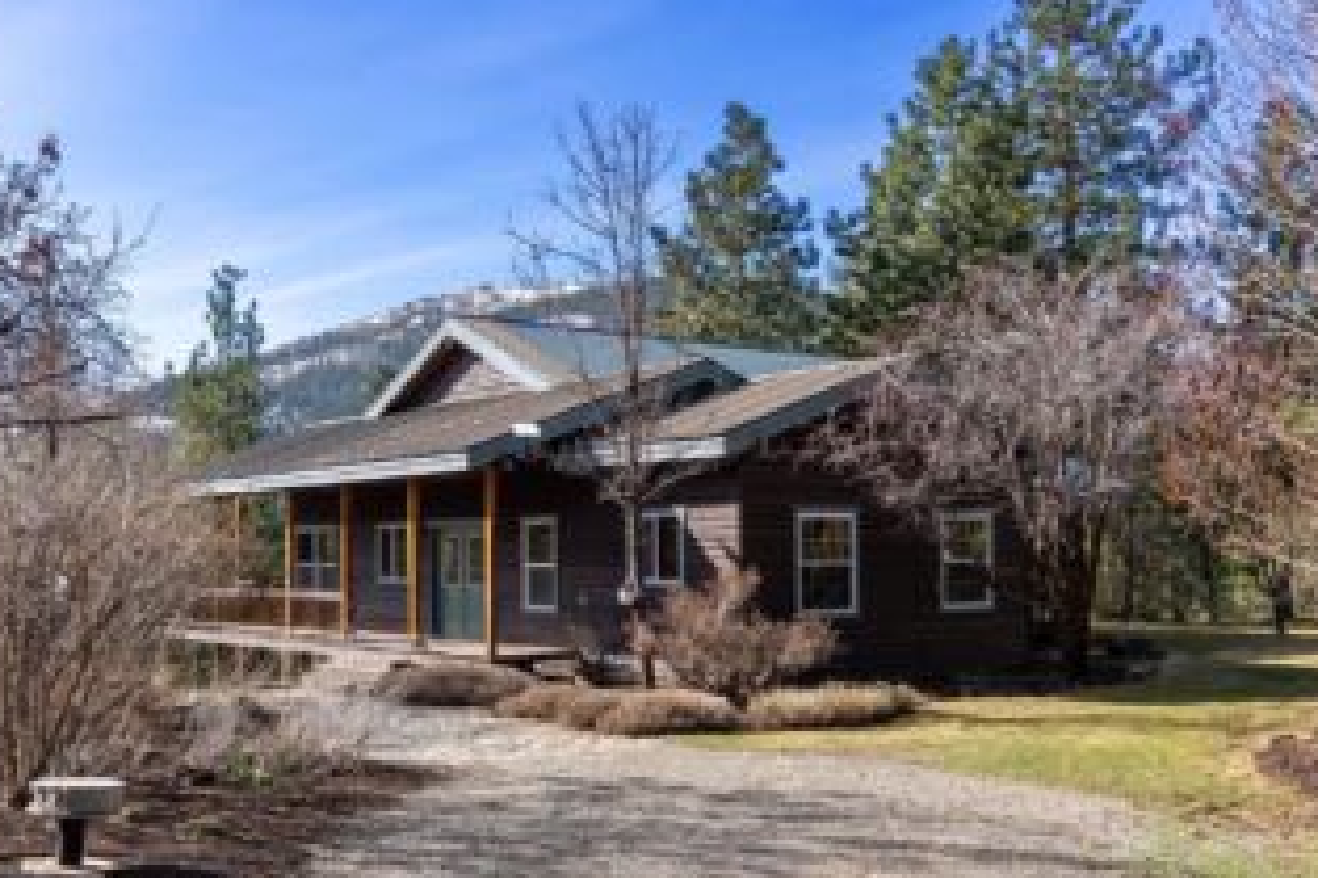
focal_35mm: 38
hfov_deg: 51.2
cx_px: 575
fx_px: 1373
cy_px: 527
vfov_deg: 35.3
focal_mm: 29.4
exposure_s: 1/3200
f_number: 11
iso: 80
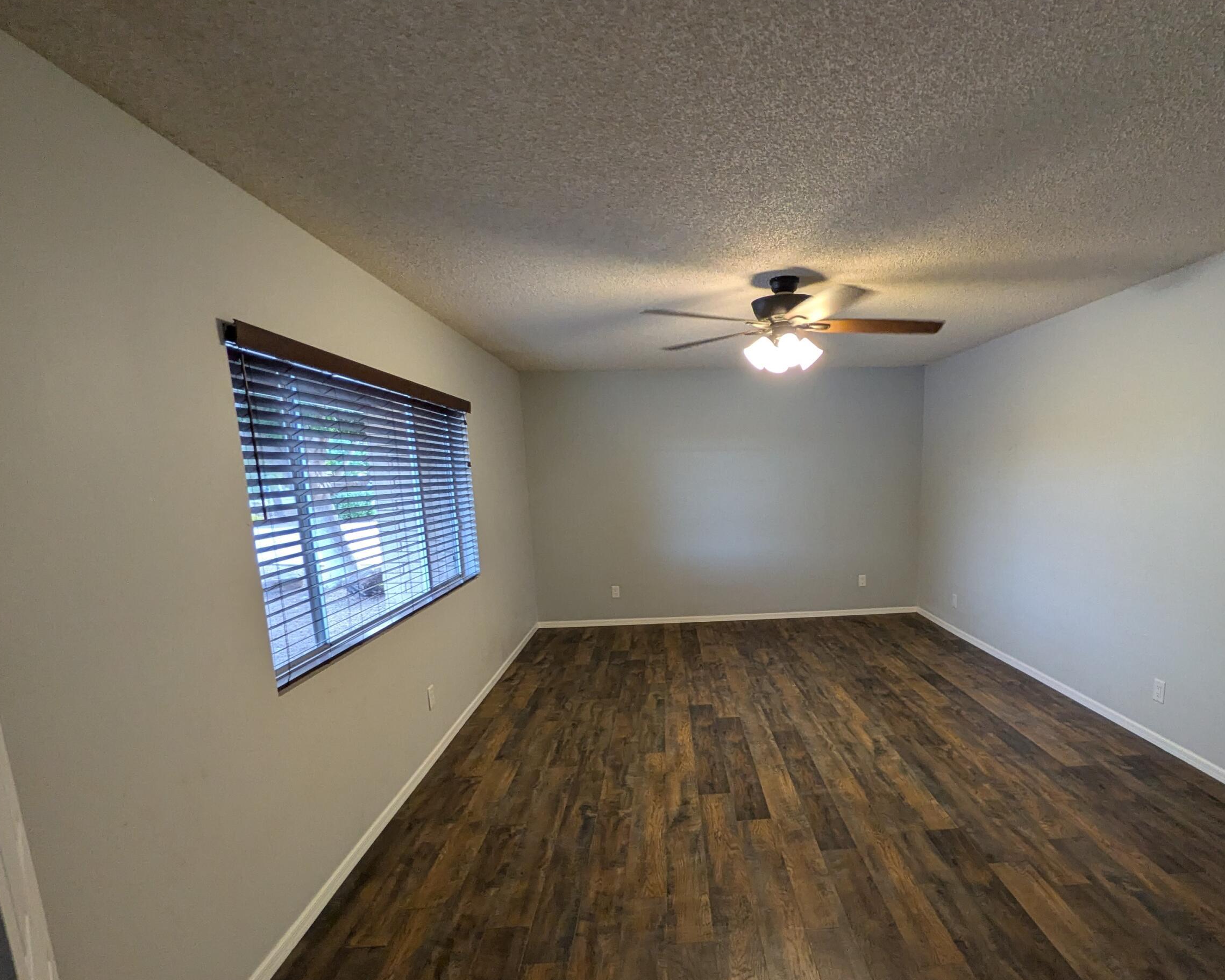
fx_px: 653
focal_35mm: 18
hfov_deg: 85.7
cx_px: 708
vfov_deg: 73.1
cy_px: 581
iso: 264
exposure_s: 1/60
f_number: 2.2
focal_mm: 1.83
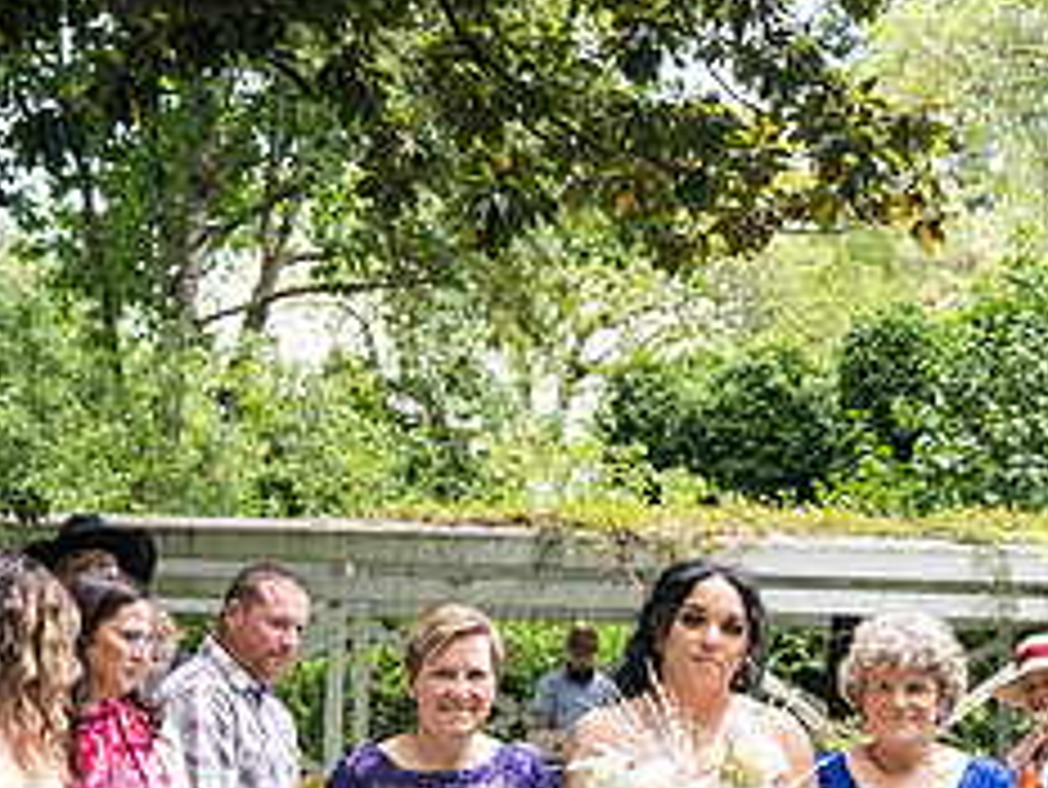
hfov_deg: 21.4
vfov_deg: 16.0
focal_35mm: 91
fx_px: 2756
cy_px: 741
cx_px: 715
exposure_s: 1/400
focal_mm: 38
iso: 640
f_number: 3.5
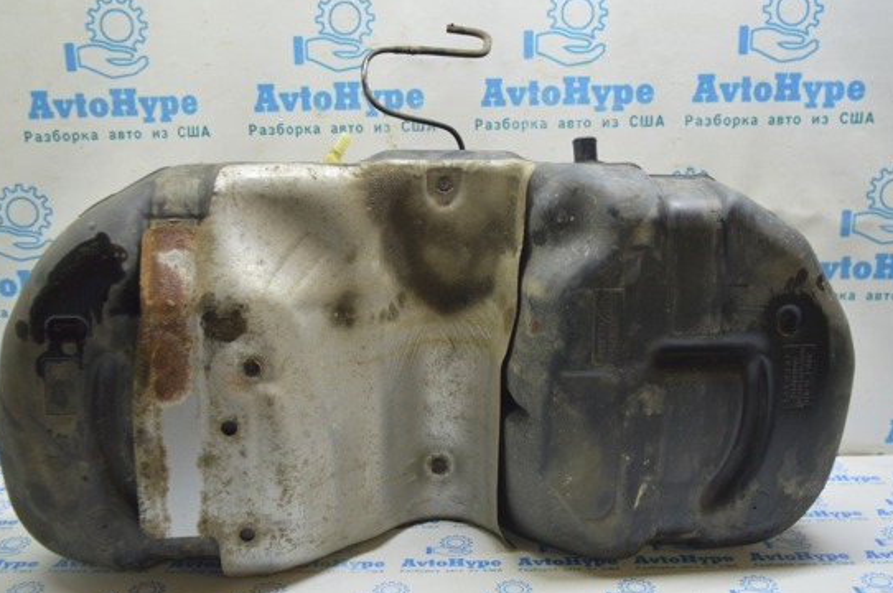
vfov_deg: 34.1
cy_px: 320
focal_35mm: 39
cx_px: 427
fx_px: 966
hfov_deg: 49.6
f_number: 3.8
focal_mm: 22
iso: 400
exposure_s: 1/40
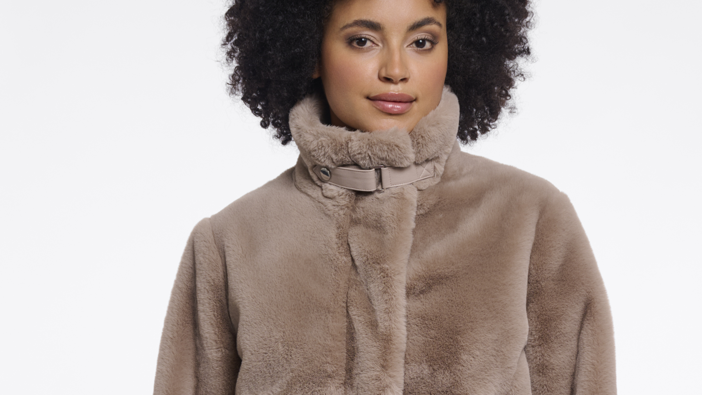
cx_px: 350
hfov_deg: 16.5
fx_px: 2420
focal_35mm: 130
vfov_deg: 9.3
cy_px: 361
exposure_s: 1/160
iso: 125
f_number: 8
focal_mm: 82
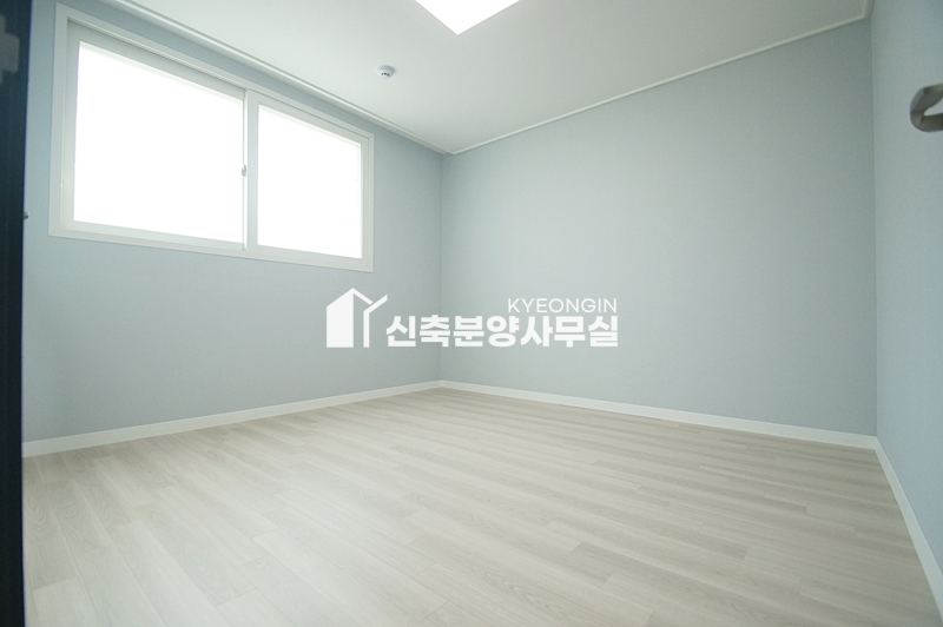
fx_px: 432
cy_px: 314
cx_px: 472
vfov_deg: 72.0
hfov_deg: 95.0
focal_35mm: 16
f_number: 3.5
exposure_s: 1/250
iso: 800
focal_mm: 11
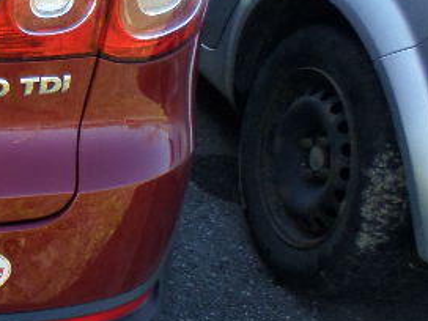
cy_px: 14
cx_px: -370
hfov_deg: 16.8
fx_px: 1162
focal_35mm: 94
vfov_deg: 15.5
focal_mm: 4.5
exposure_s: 1/180
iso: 80
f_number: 2.5
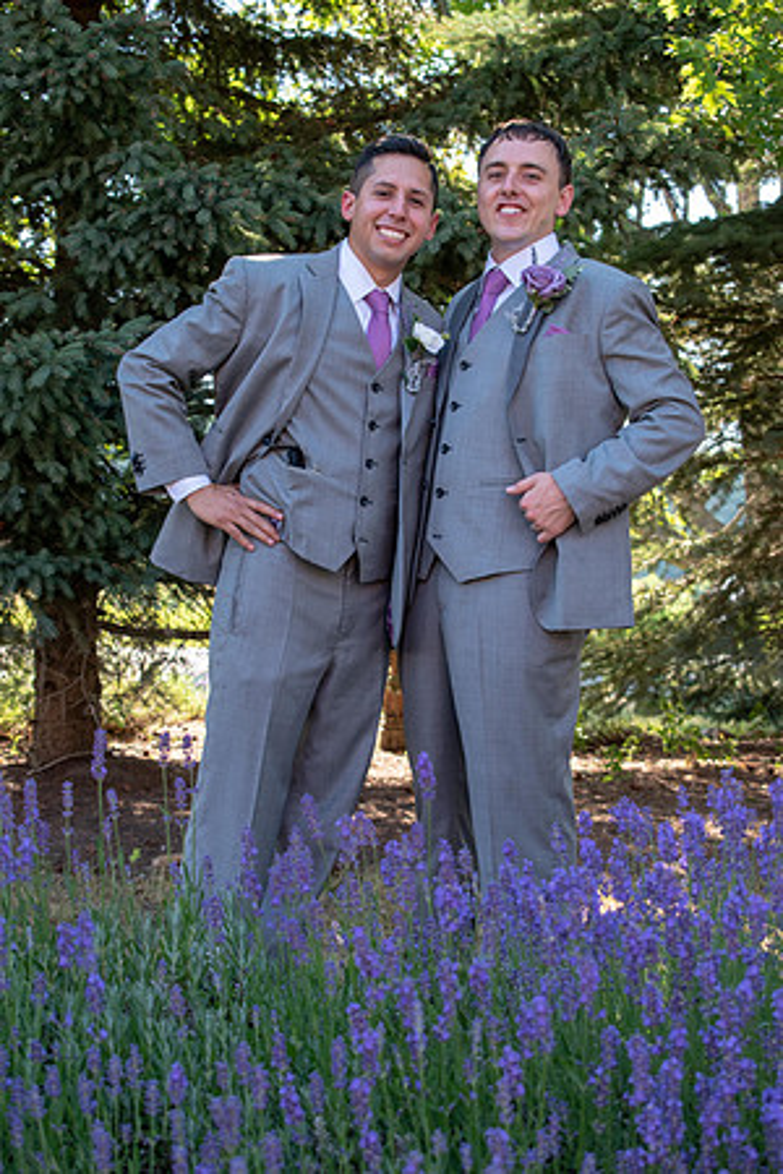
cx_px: 392
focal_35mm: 72
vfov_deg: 28.1
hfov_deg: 18.9
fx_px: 2349
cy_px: 587
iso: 400
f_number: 6.3
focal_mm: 48
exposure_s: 1/160
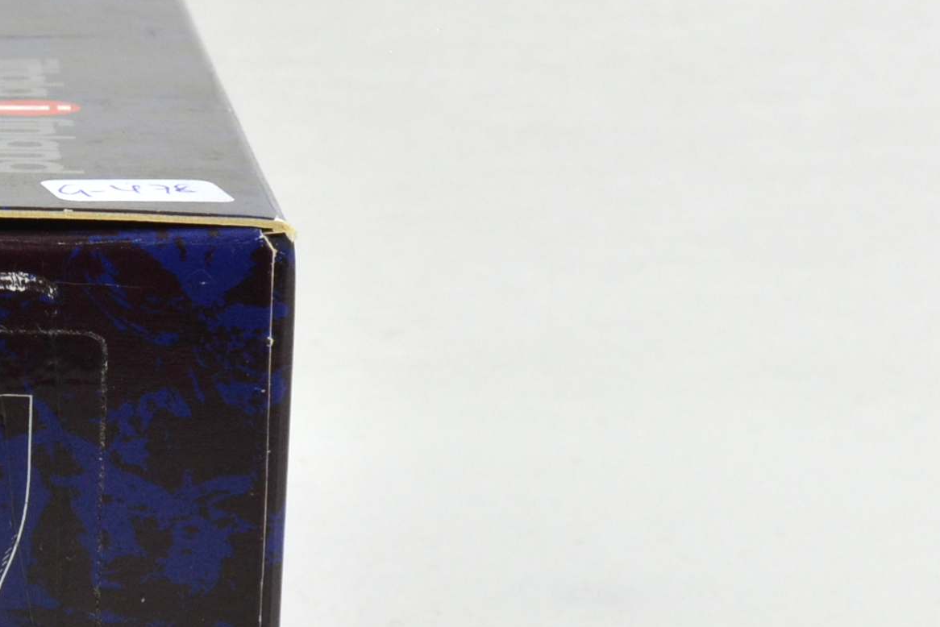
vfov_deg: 8.4
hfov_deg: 12.6
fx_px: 4231
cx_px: 69
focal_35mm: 162
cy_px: 736
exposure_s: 1/6
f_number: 11
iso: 400
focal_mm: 28
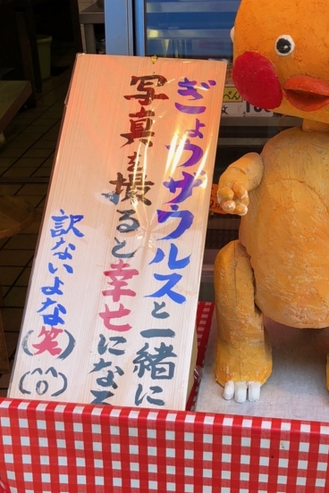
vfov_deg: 36.7
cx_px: 198
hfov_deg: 25.0
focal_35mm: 54
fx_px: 740
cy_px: 305
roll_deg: +2.4
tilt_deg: -28.9
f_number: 1.8
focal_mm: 4
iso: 20
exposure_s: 1/365
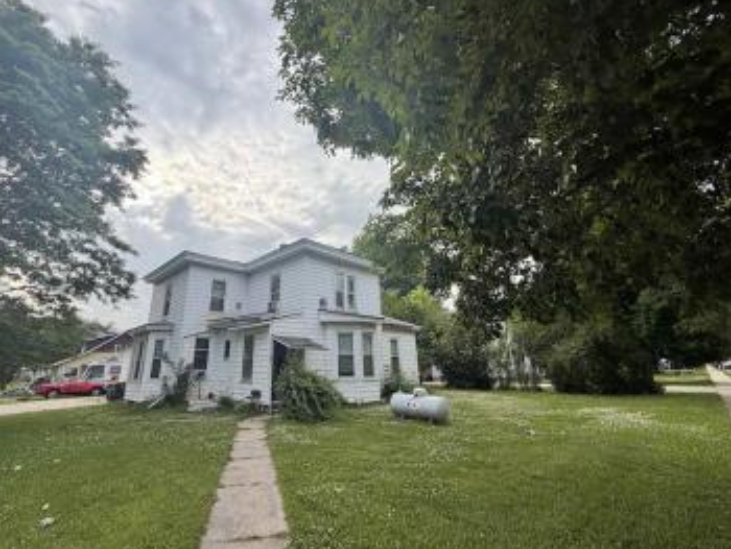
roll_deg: +1.9
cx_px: 334
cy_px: 257
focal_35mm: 16
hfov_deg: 94.2
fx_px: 338
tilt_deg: +15.7
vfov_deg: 78.1
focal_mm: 2.22
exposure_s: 1/638
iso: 40
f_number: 2.2
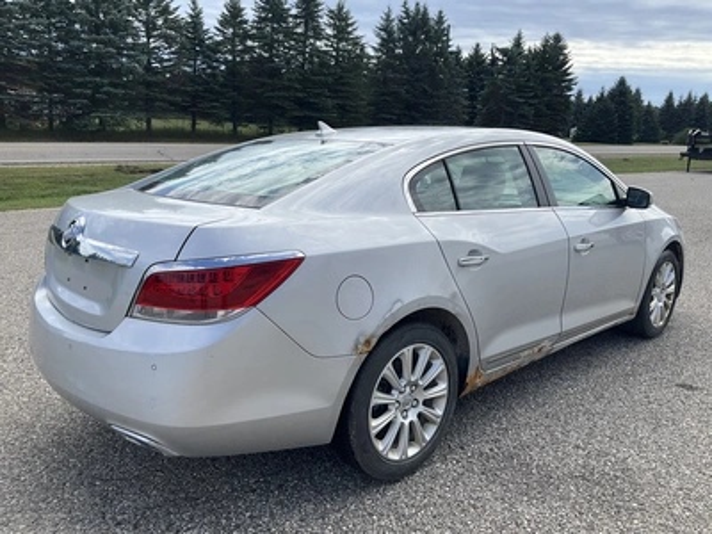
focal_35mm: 29
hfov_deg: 61.7
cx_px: 356
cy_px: 267
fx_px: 596
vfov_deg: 48.2
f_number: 1.8
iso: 25
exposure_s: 1/1377
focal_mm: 3
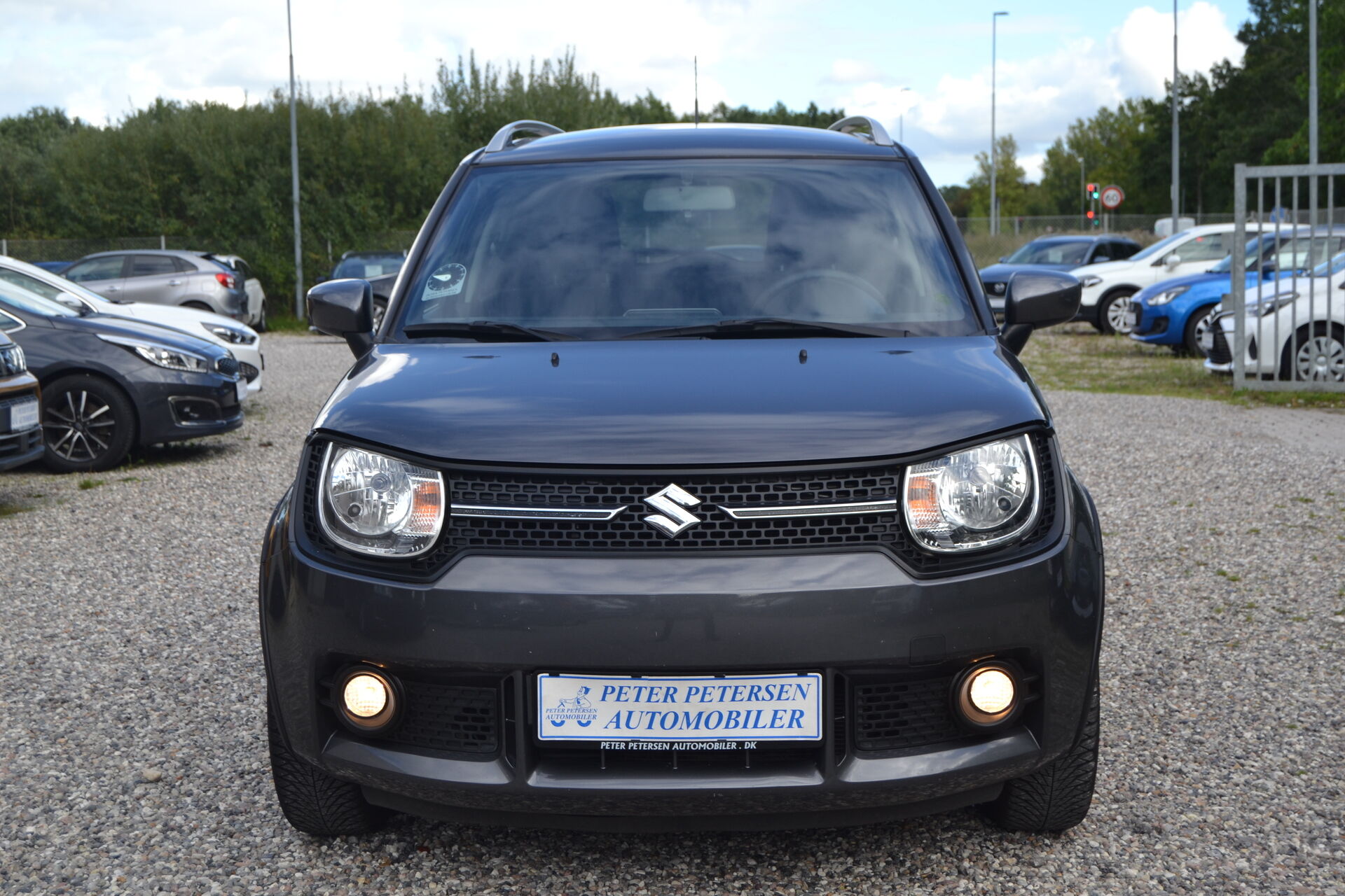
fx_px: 1793
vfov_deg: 28.1
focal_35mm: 48
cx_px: 672
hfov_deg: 41.1
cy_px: 448
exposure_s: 1/200
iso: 100
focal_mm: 32
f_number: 7.1
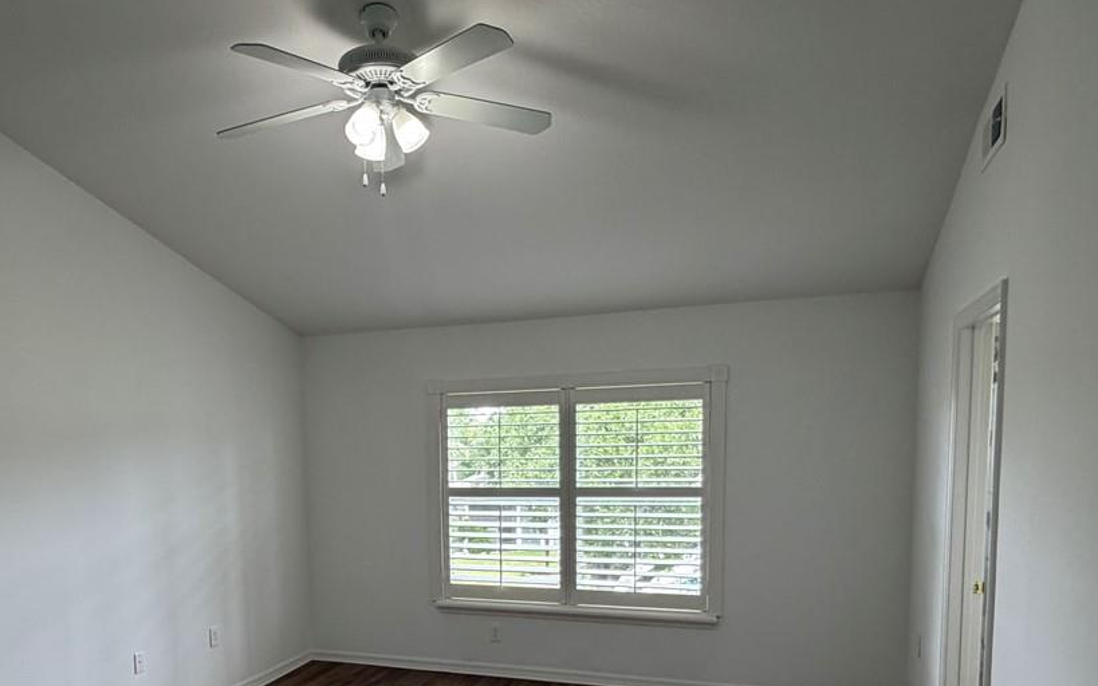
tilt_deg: -6.1
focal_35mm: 29
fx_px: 868
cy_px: 540
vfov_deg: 41.5
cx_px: 428
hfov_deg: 63.9
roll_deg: +0.8
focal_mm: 2.22
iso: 200
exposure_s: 1/120
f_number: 2.2
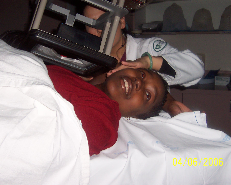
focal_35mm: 70
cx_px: 113
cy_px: 92
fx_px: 479
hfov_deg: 27.1
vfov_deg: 21.9
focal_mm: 10.4
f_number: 3.4
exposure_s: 1/60
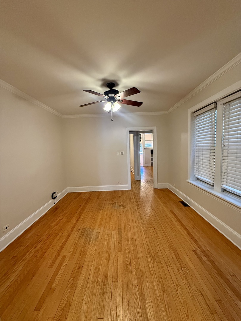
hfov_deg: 85.7
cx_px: 120
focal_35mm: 14
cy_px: 160
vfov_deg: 102.1
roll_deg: +2.4
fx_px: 130
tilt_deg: -5.2
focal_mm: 2.22
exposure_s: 1/60
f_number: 2.2
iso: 640
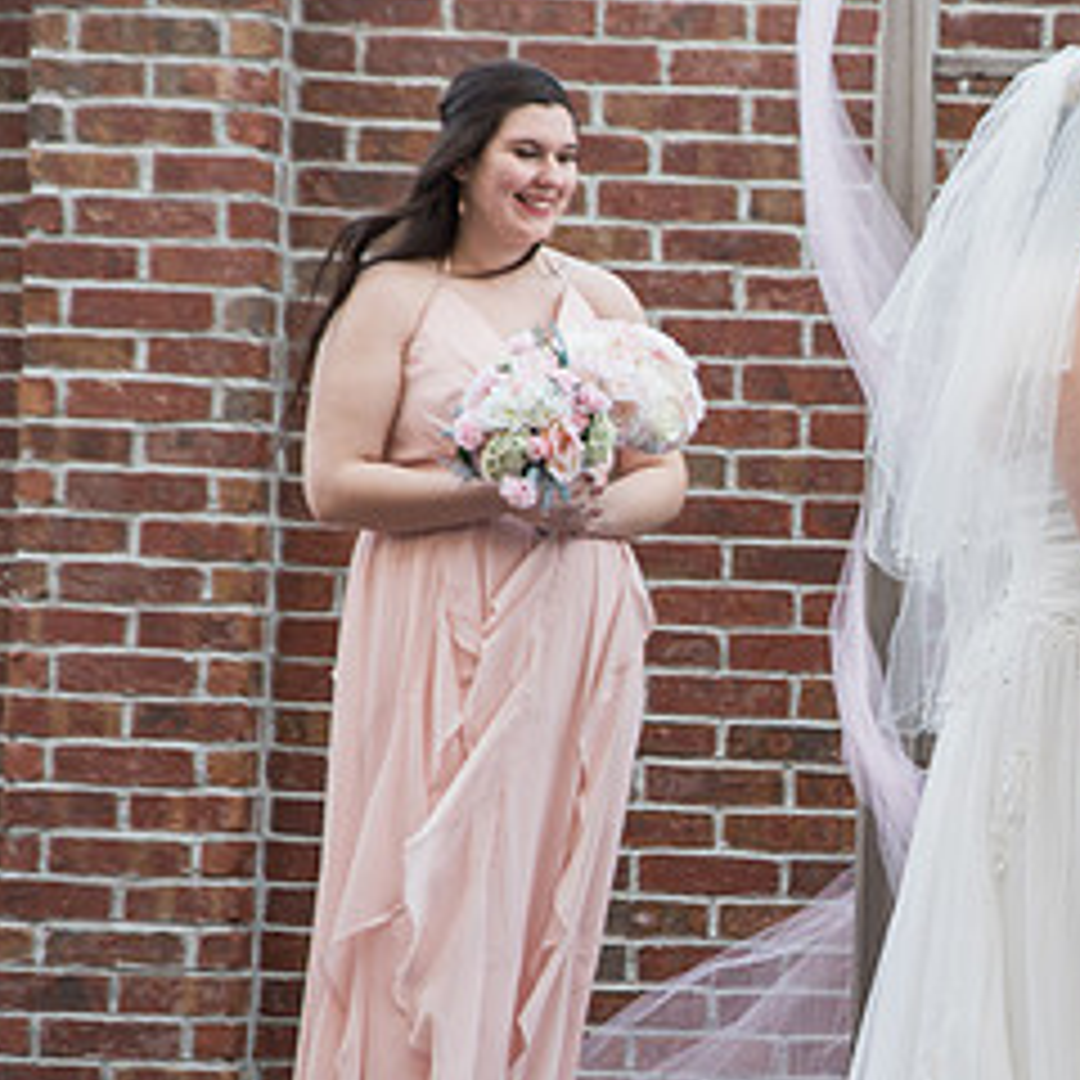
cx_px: 1300
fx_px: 5083
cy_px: 659
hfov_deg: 11.9
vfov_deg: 12.1
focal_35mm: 144
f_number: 3.5
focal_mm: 70
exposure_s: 1/200
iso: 250
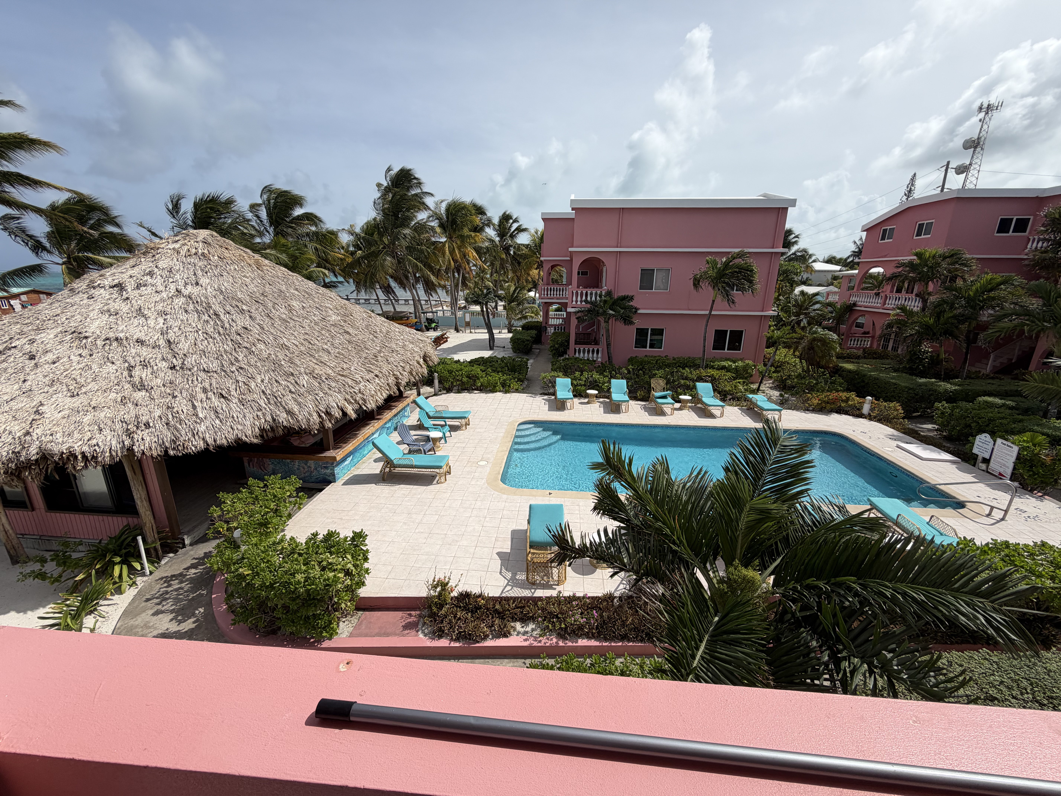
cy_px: 398
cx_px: 530
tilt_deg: -16.0
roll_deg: +0.9
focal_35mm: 14
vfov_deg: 85.7
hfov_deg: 102.1
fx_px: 429
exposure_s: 1/1613
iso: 20
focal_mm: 2.22
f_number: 2.2
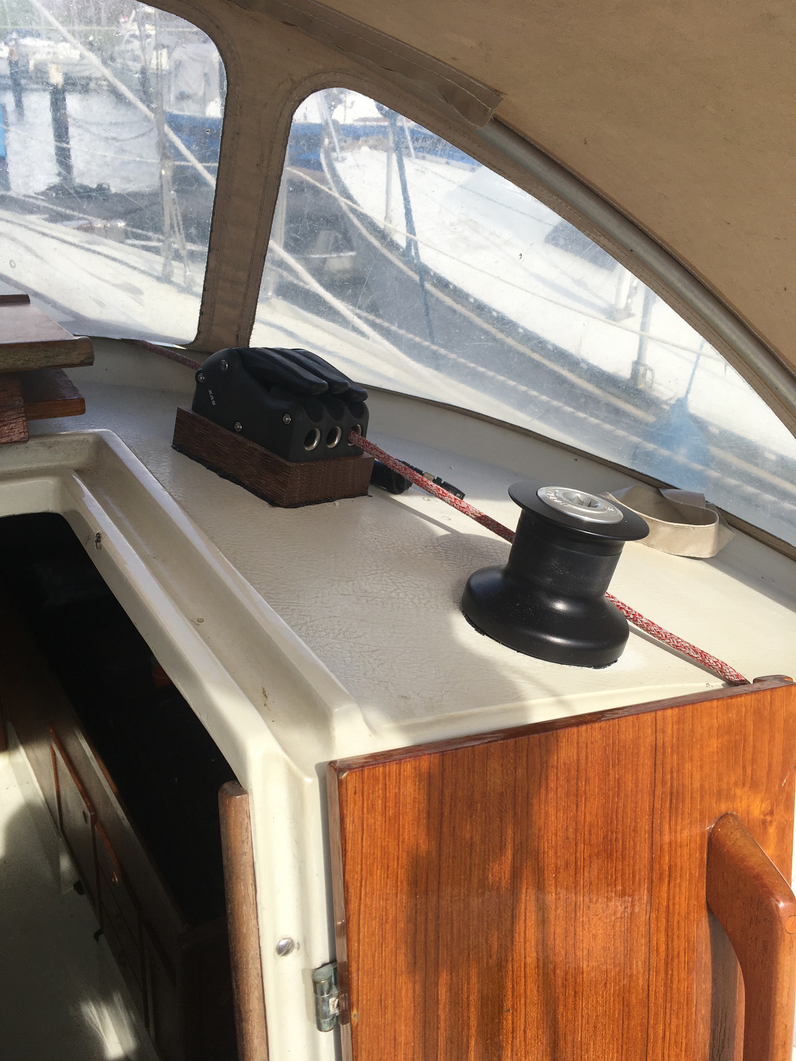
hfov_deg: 48.2
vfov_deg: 61.7
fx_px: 889
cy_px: 530
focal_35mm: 29
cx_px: 398
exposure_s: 1/999
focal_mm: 4.15
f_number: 2.2
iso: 25
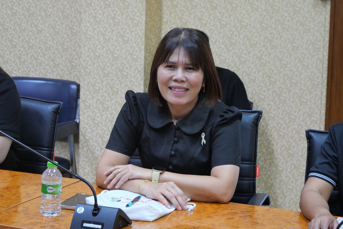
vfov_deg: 12.7
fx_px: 1030
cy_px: 114
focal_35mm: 108
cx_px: 172
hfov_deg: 18.9
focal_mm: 52
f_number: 5.6
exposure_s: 1/30
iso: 3200
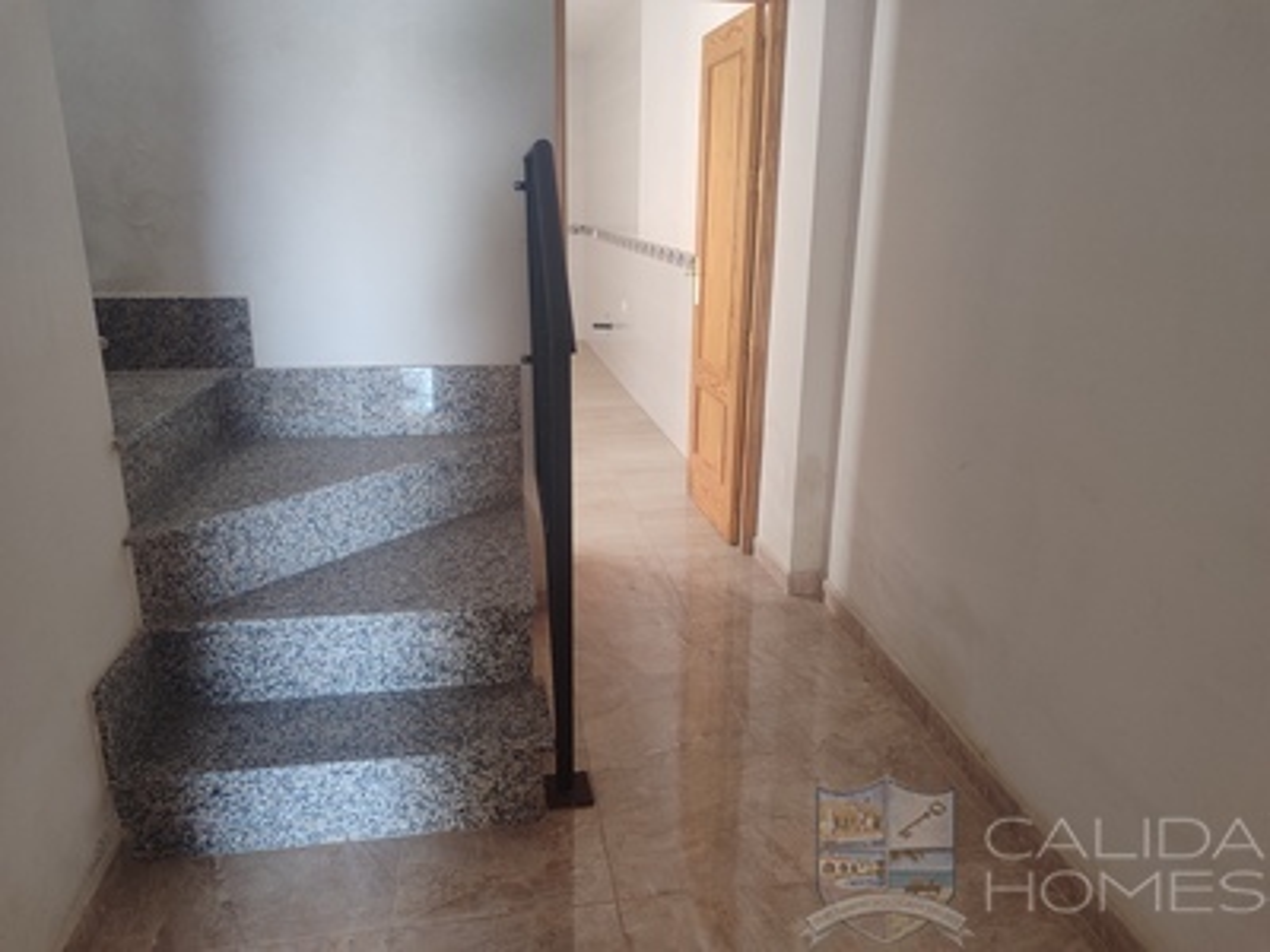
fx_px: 917
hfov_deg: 69.4
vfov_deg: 54.9
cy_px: 476
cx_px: 635
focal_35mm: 25
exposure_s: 1/50
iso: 675
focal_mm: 5.95
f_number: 1.89
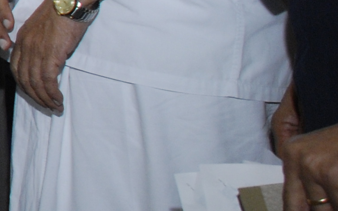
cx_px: -516
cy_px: -152
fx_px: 1299
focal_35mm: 141
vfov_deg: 8.9
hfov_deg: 11.7
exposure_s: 1/100
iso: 400
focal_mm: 18
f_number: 5.6
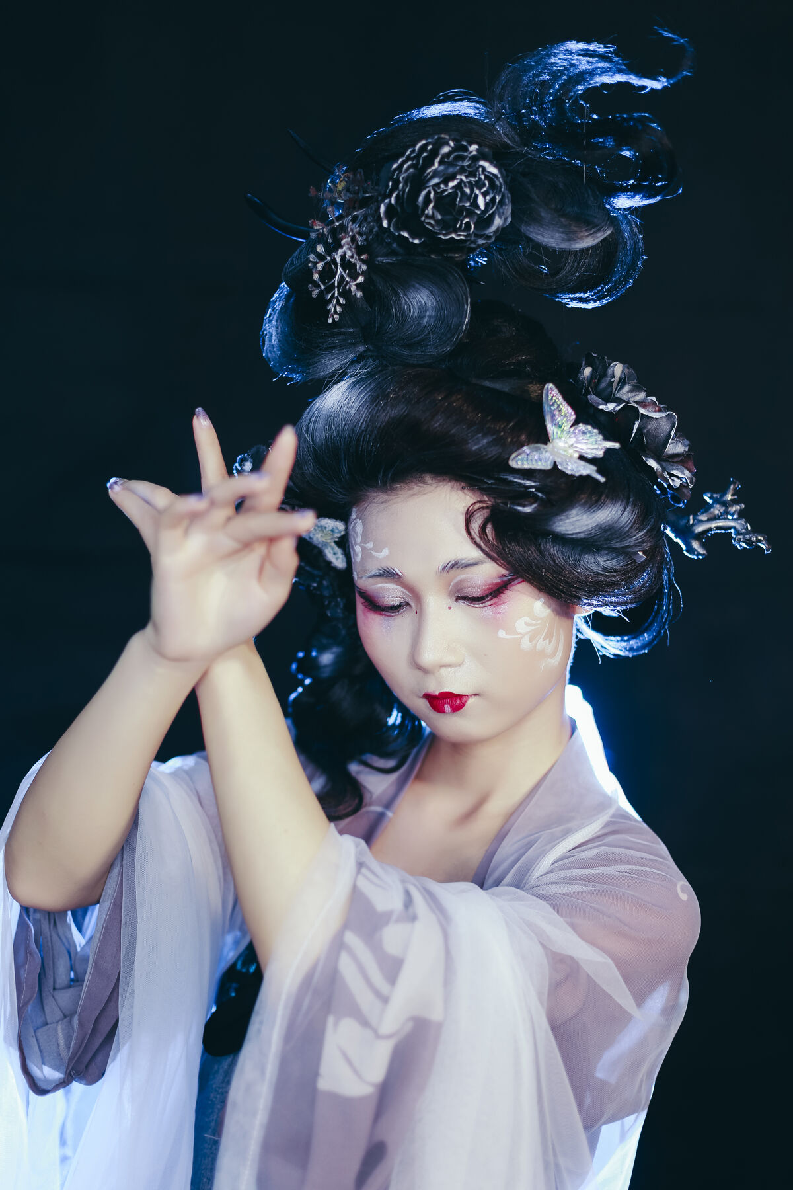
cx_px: 396
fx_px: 1619
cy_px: 595
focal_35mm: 49
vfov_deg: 40.3
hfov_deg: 27.5
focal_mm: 50
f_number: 2
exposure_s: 1/100
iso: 320
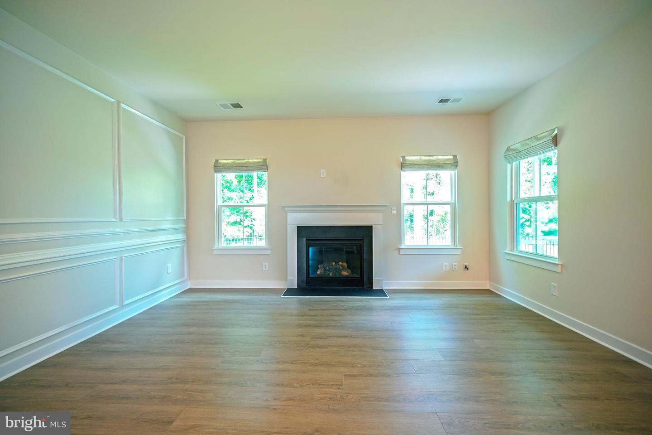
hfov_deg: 100.4
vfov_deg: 77.3
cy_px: 218
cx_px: 326
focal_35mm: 15
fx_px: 272
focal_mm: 10
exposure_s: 1/30
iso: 250
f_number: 2.8
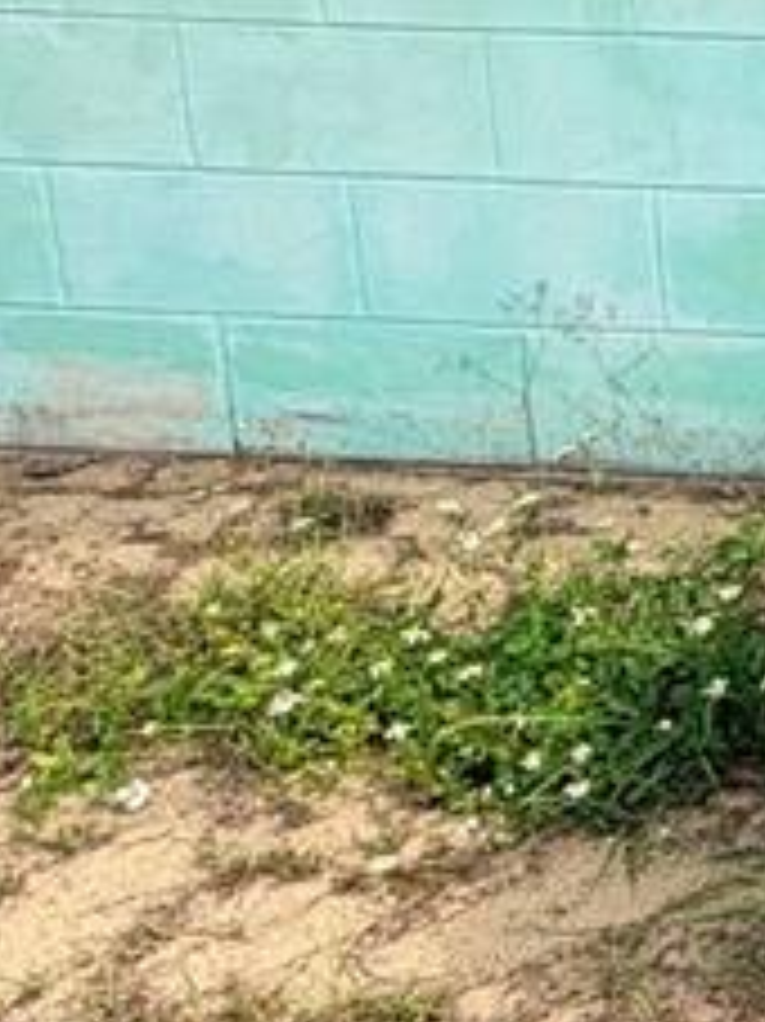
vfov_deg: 25.5
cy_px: 95
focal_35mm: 74
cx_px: 1580
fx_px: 2183
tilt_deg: -15.7
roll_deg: -0.9
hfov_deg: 15.4
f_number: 2.2
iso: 25
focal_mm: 2.22
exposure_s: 1/770
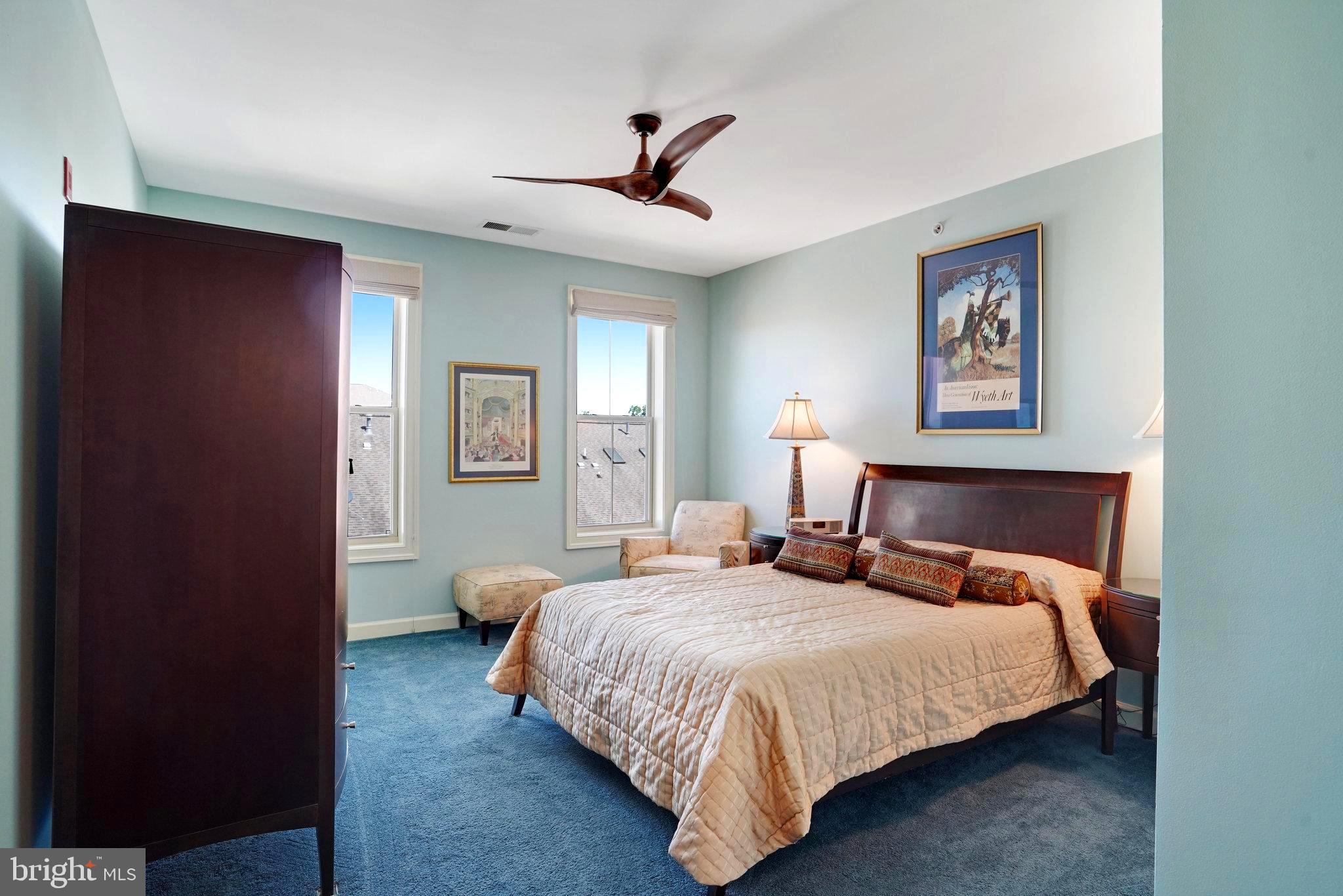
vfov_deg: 64.6
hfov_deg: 86.9
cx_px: 672
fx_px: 709
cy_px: 448
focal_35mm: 19
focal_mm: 19
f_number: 8
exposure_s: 1/20
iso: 1250
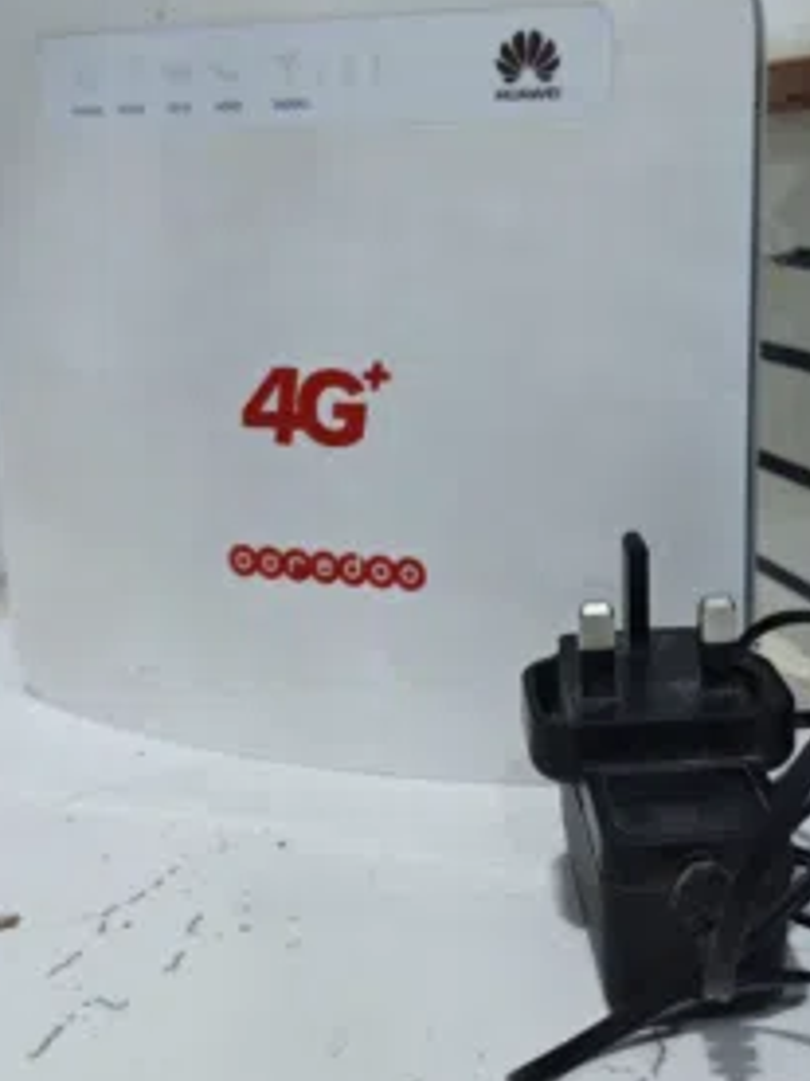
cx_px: 513
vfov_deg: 44.7
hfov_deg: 34.2
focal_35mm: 42
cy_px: 478
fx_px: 1310
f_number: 1.59
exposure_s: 1/50
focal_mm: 4.94
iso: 100
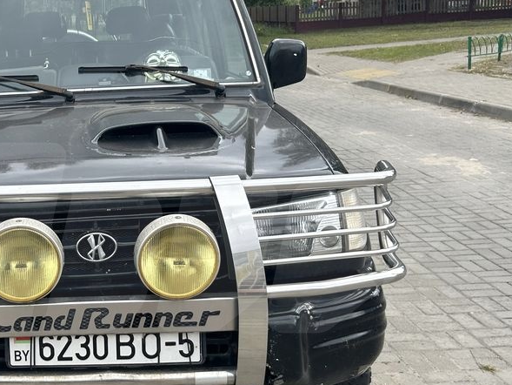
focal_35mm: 53
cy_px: 239
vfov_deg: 27.4
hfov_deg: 34.9
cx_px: 92
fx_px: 784
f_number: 1.5
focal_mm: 5.7
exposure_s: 1/1468
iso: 50
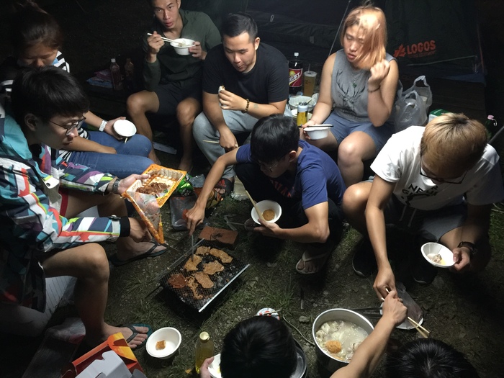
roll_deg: -1.6
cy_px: 189
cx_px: 252
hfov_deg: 61.7
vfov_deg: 48.2
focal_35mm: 29
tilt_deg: -33.0
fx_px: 422
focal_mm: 4.15
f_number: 2.2
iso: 125
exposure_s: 1/8
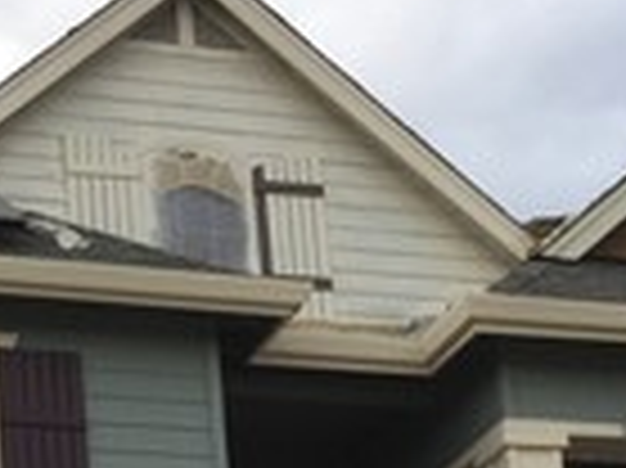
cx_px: -32
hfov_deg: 13.6
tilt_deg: +13.6
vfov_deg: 9.8
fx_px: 2584
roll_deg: +2.4
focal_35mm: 143
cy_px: 837
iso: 25
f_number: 2.4
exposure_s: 1/120
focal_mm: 3.3
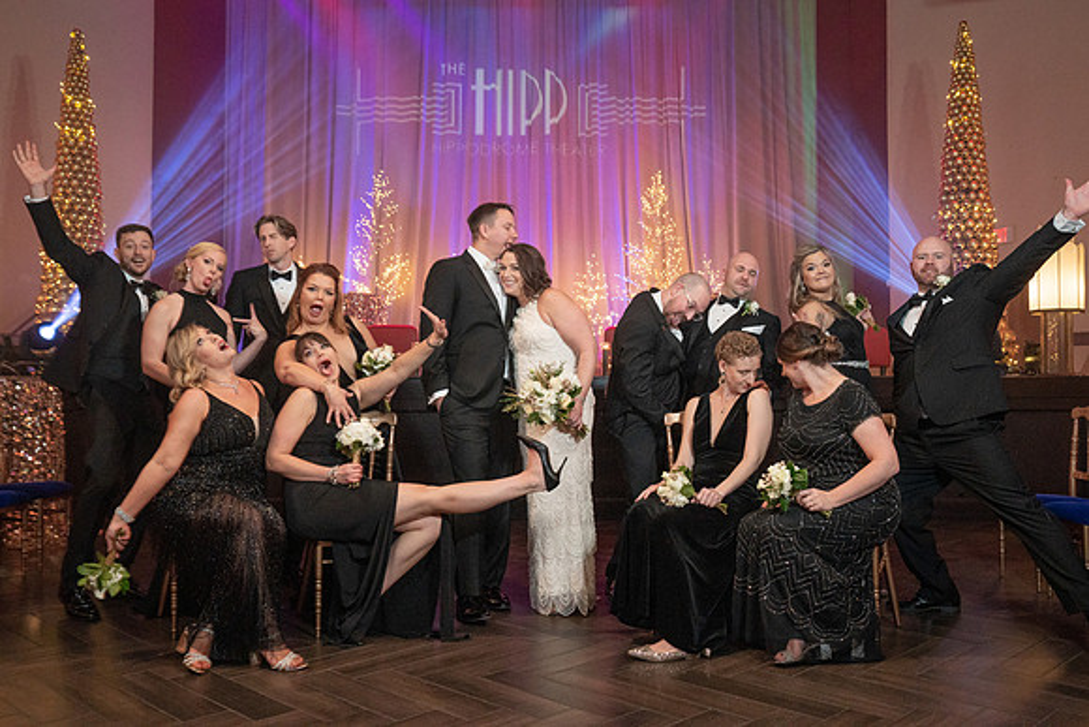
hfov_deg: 59.4
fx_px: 954
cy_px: 357
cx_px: 535
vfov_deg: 41.7
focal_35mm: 32
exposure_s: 1/100
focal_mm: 31
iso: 4000
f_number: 5.6
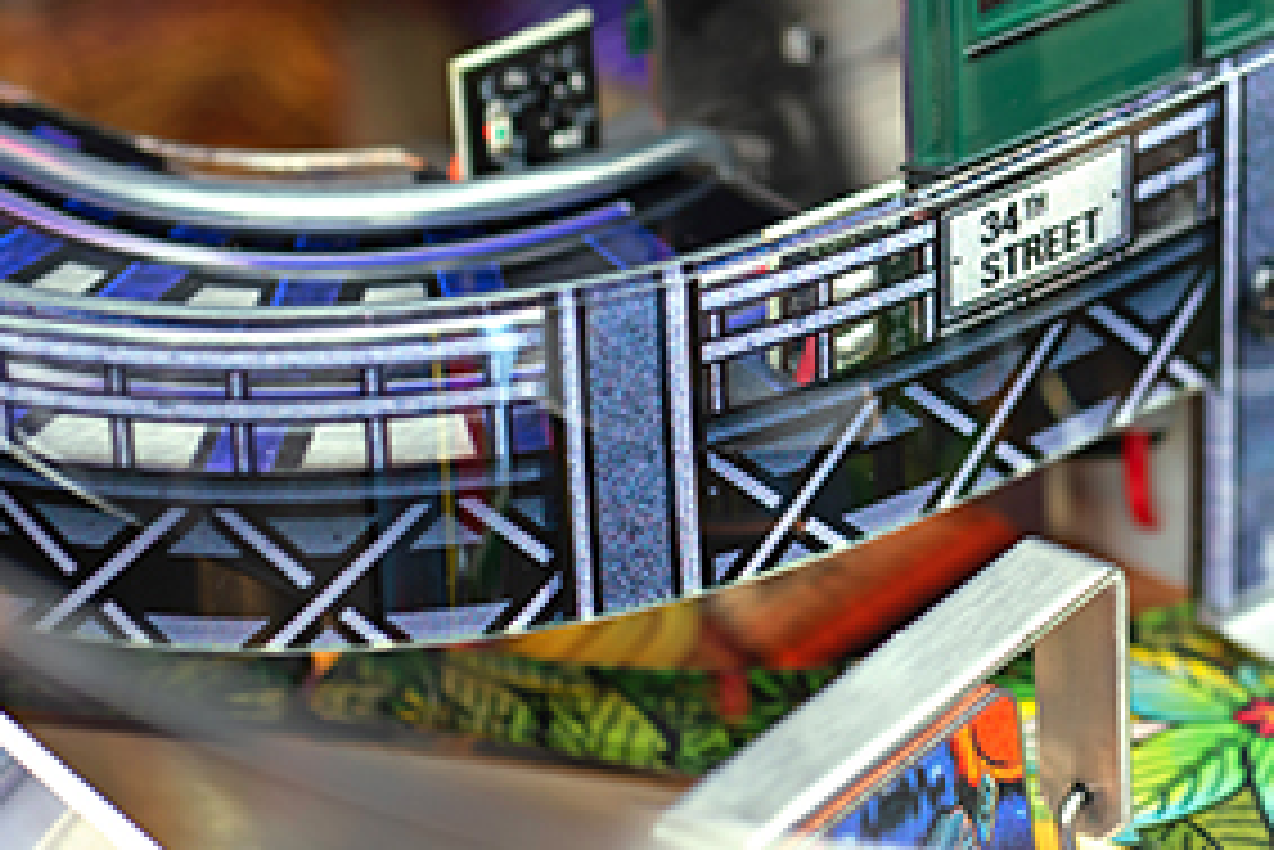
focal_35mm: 156
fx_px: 5523
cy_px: -151
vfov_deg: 8.7
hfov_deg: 13.0
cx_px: 1333
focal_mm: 60
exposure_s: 1/80
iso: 320
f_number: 4.5
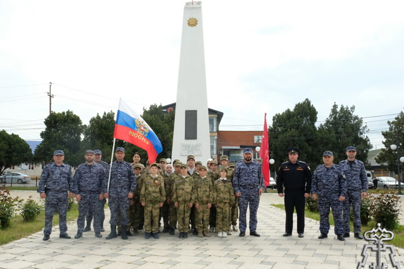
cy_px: 144
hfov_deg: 61.9
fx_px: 337
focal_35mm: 30
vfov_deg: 43.6
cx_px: 192
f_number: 13
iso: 4000
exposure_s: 1/1700
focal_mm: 18
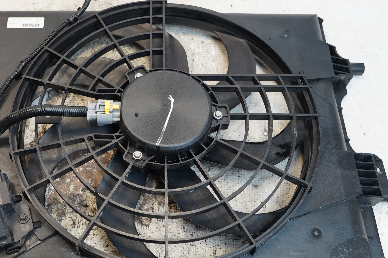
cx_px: 148
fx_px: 442
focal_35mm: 41
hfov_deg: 47.1
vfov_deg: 32.5
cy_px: 146
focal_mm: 19
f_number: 4
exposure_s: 1/160
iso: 800
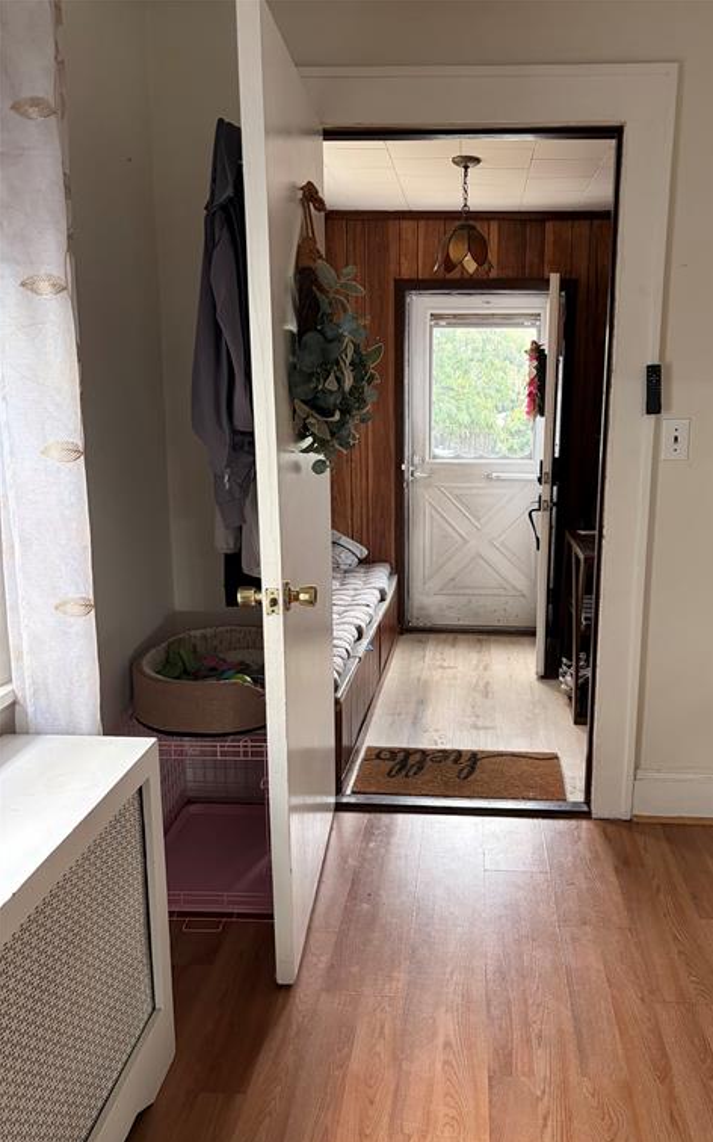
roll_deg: -0.6
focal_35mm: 28
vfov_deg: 66.5
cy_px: 579
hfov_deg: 44.2
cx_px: 434
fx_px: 871
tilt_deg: -11.2
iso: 200
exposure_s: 1/60
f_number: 1.6
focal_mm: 5.96
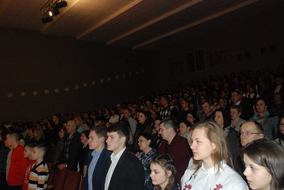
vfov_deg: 43.7
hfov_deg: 61.9
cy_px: 95
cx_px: 142
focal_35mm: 30
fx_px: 237
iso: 1600
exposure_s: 1/60
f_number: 5.6
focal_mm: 20
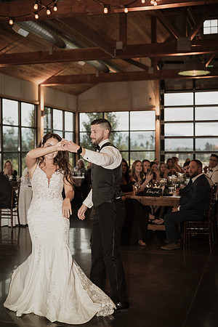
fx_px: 454
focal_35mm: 50
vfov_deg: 39.6
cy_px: 164
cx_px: 109
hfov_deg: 27.0
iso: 500
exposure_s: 1/100
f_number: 2.8
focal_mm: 50
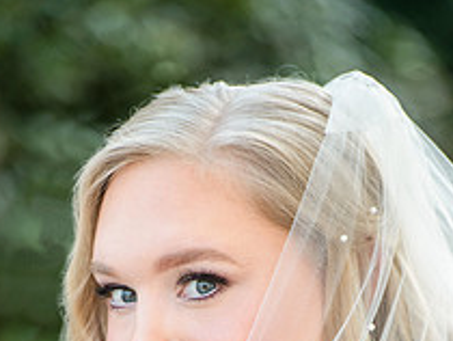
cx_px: 207
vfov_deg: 3.6
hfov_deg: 4.8
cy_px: 479
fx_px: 5398
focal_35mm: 412
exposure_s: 1/1250
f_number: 3.5
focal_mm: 200
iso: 640
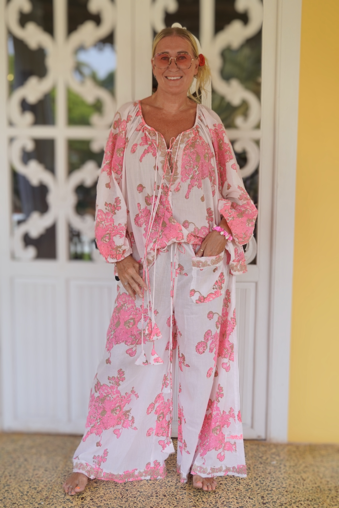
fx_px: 593
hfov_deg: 31.9
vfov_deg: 46.4
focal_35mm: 42
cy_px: 254
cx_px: 170
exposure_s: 1/160
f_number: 4.5
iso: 320
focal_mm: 28
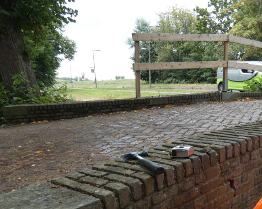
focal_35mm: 38
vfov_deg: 37.4
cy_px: 174
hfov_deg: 45.0
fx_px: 295
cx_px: 218
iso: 80
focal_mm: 3.6
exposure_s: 1/60
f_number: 3.2
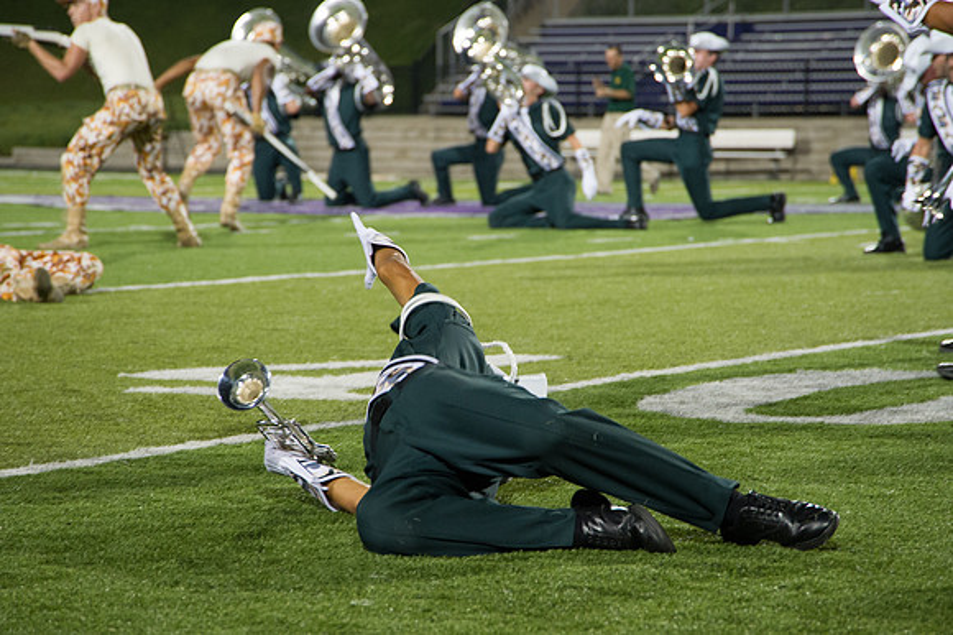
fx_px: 3798
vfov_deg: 9.5
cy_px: 357
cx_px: 474
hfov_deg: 14.3
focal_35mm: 144
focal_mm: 120
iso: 2500
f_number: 5.6
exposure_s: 1/160
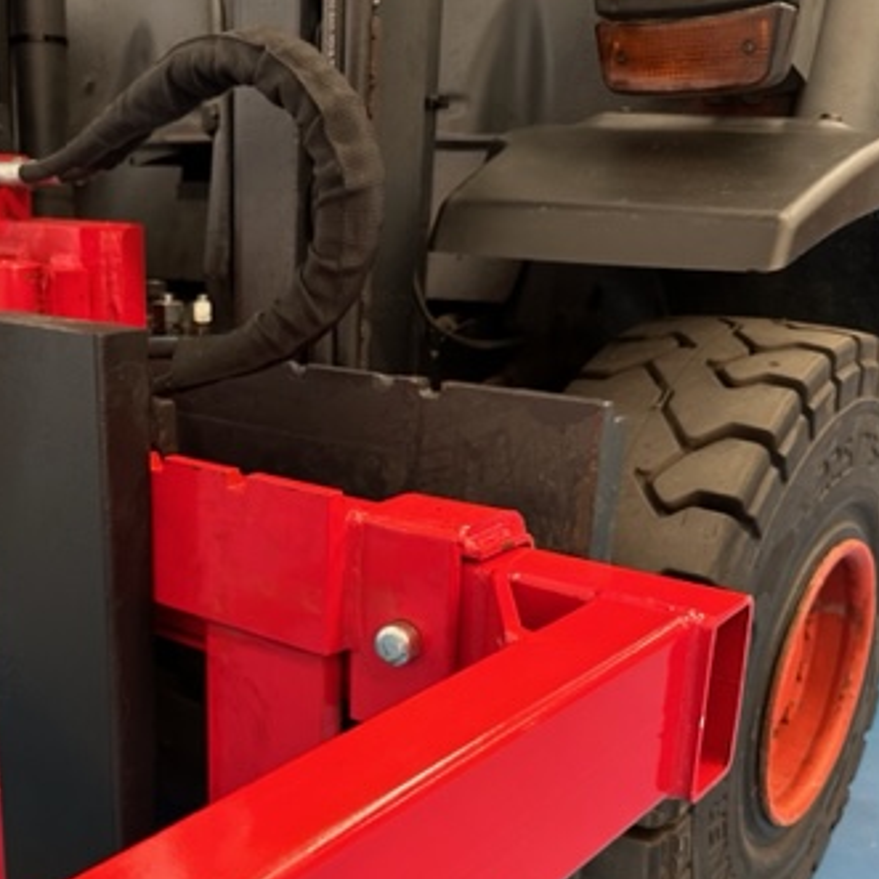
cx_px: 279
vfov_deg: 40.2
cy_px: 613
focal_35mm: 41
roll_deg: -2.2
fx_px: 1178
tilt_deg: -19.3
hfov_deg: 40.3
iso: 250
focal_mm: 6.86
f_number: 1.78
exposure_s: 1/60
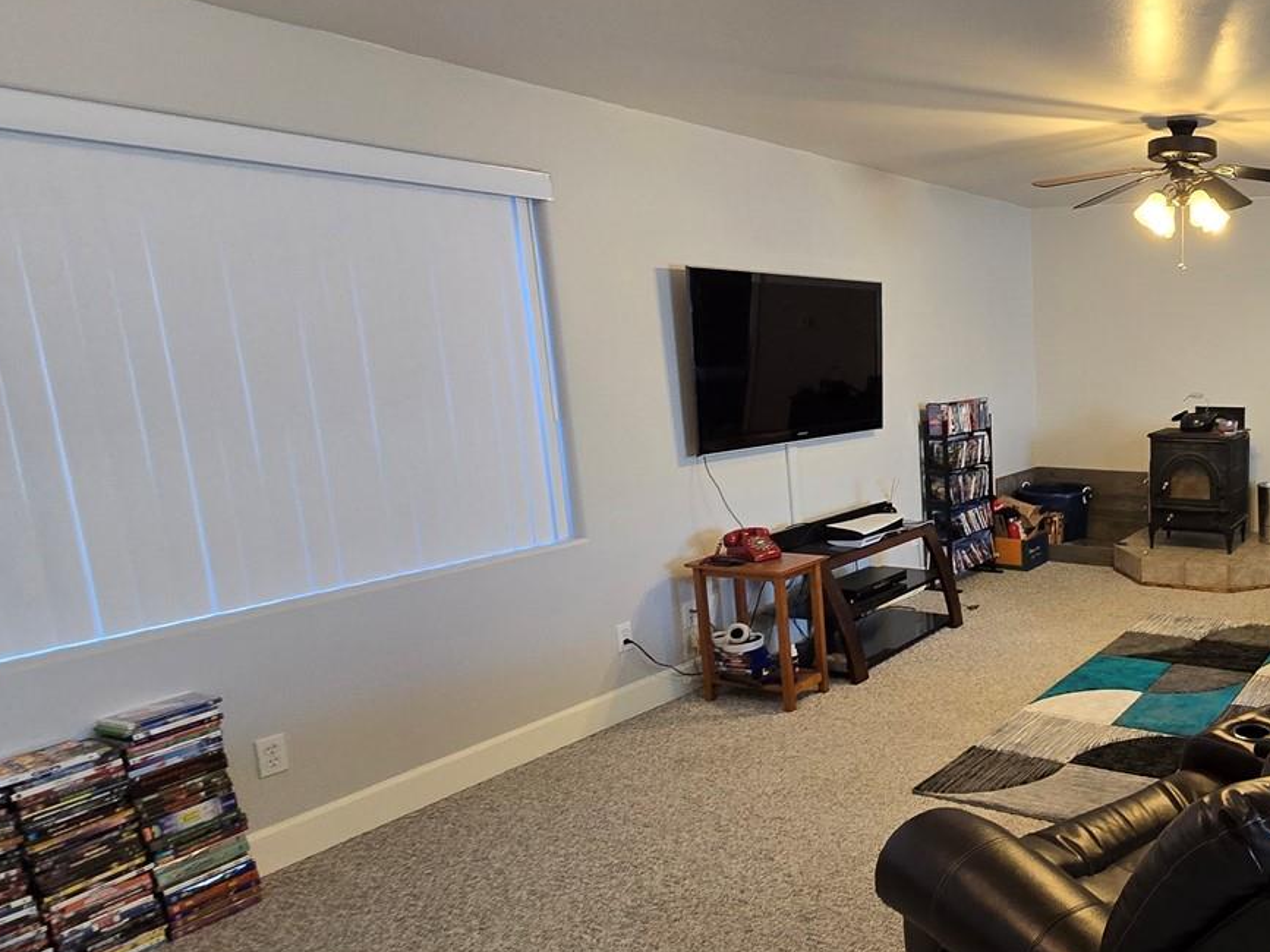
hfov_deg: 60.4
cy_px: 535
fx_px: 880
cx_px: 1148
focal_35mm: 24
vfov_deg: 56.6
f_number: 2.2
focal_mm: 2.2
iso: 250
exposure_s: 1/60
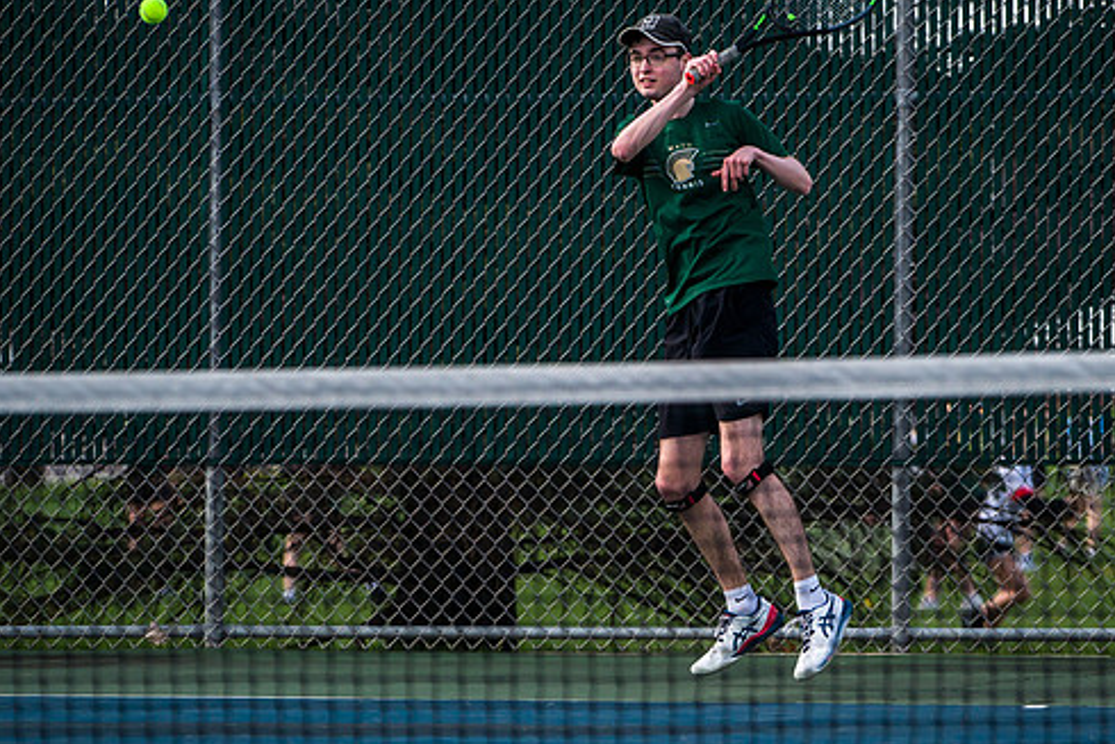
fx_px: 11215
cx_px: 636
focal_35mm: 362
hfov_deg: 5.7
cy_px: 328
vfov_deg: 3.8
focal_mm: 200
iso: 800
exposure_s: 1/2500
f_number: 4.5
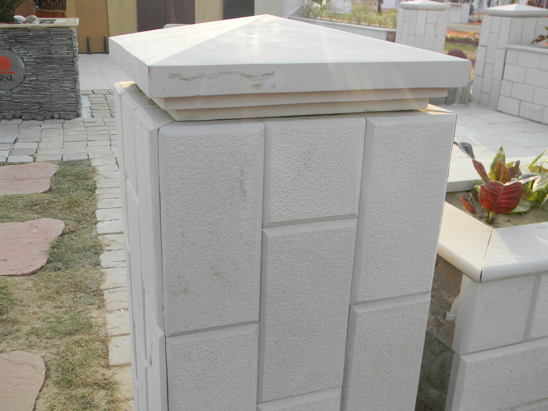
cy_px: 206
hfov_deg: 51.4
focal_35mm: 36
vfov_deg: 39.7
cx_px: 274
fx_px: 570
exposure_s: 1/217
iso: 80
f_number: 3.7
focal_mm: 6.4
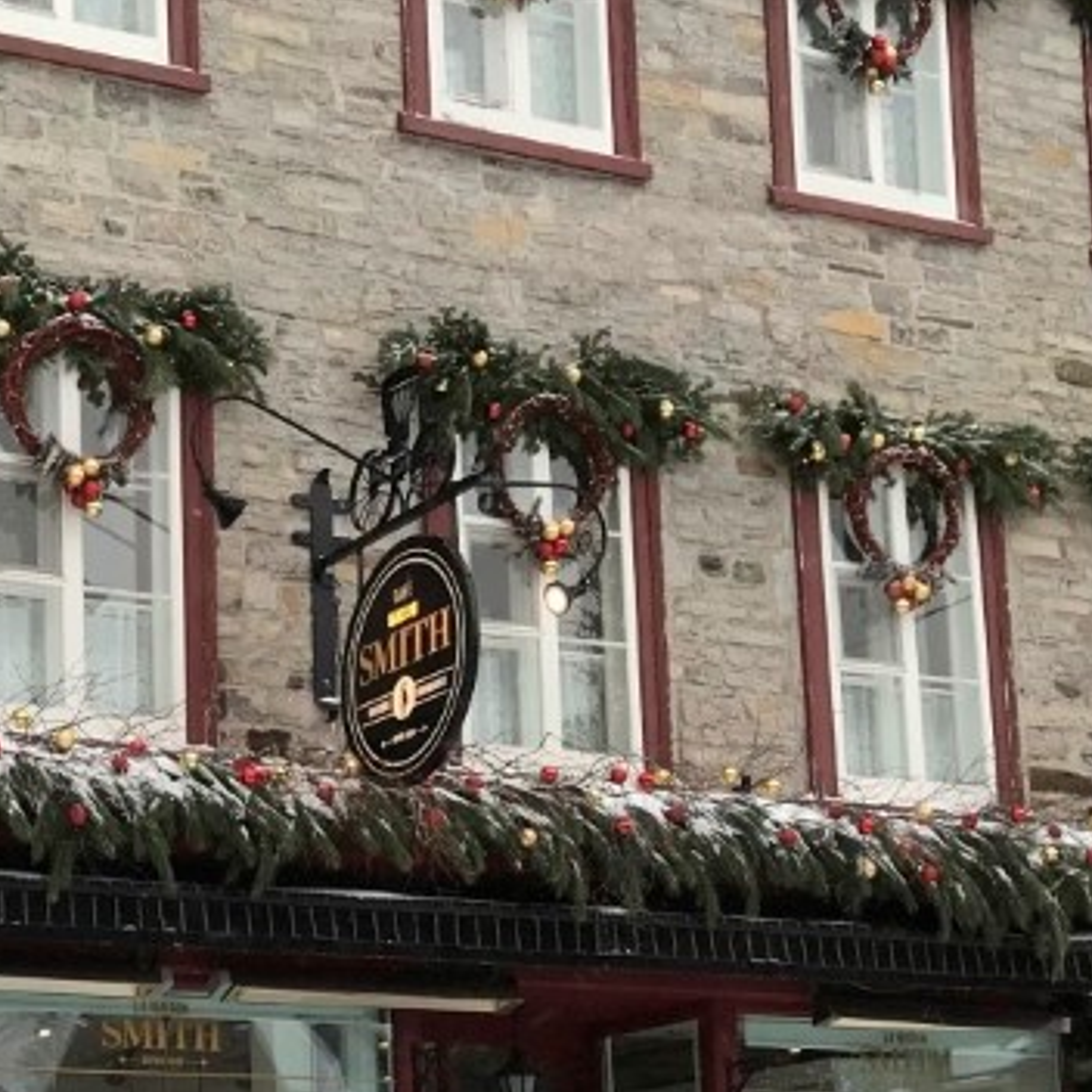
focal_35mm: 72
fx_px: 2570
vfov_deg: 23.1
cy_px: 1080
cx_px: 78
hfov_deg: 23.3
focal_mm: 3.99
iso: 20
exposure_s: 1/220
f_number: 1.8
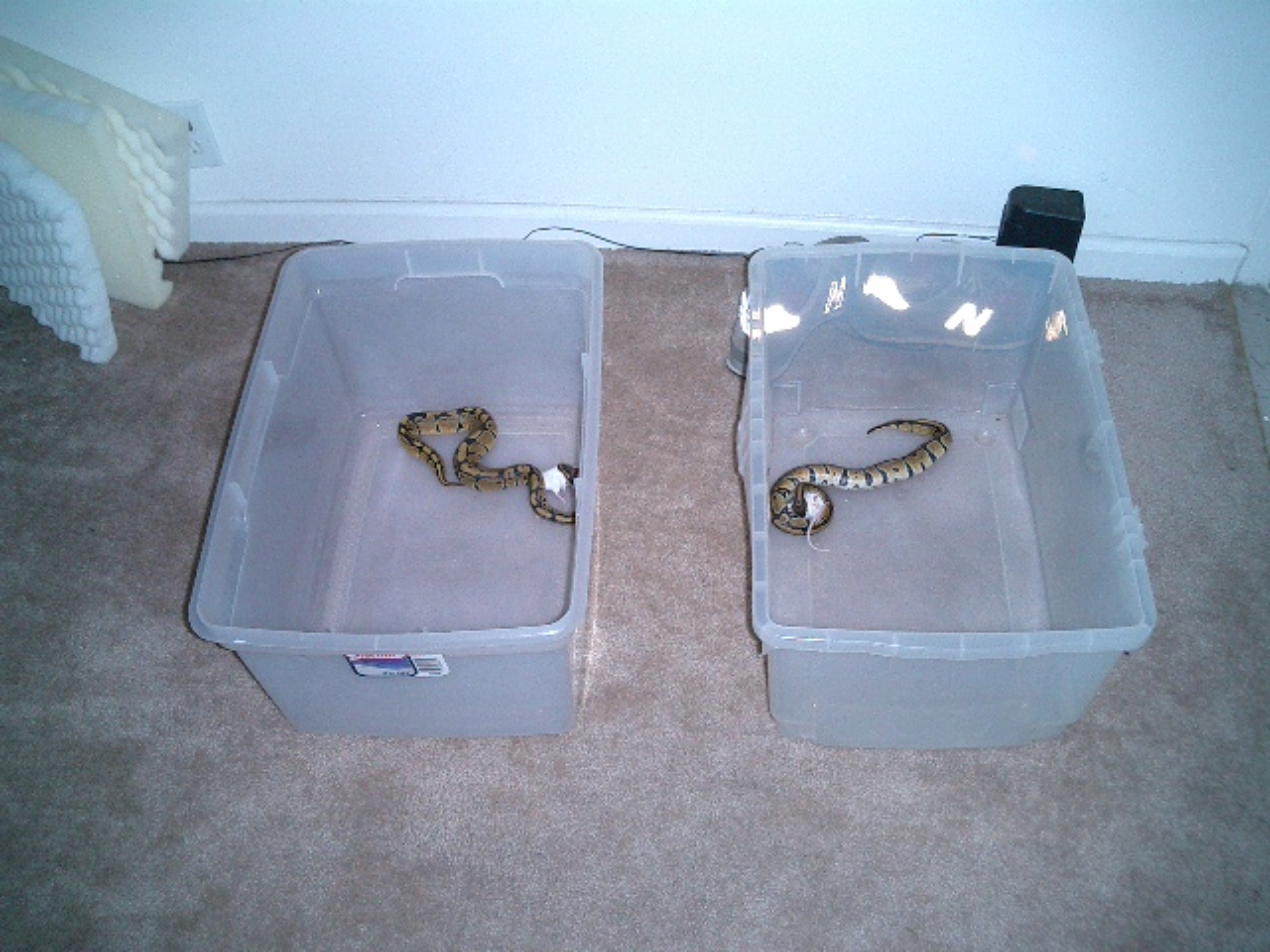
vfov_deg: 40.7
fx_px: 1284
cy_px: 476
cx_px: 635
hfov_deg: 52.6
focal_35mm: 35
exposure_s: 1/40
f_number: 4.2
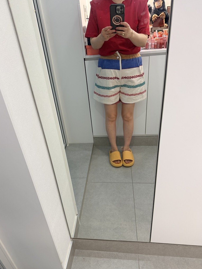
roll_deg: +4.1
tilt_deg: -32.4
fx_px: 195
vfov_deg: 69.4
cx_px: 98
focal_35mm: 25
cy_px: 137
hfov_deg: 54.9
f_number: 1.78
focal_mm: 6.76
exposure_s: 1/120
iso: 160
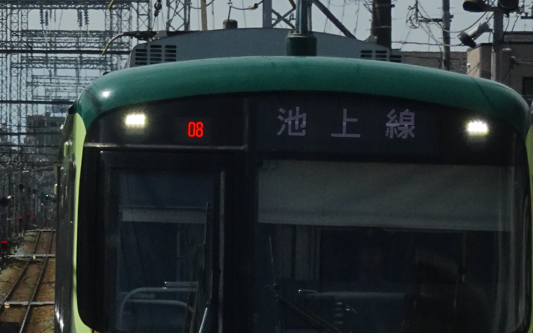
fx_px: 5550
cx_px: -3
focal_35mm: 382
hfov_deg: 5.5
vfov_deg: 3.4
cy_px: 392
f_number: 5.6
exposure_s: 1/250
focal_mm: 26.12
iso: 200
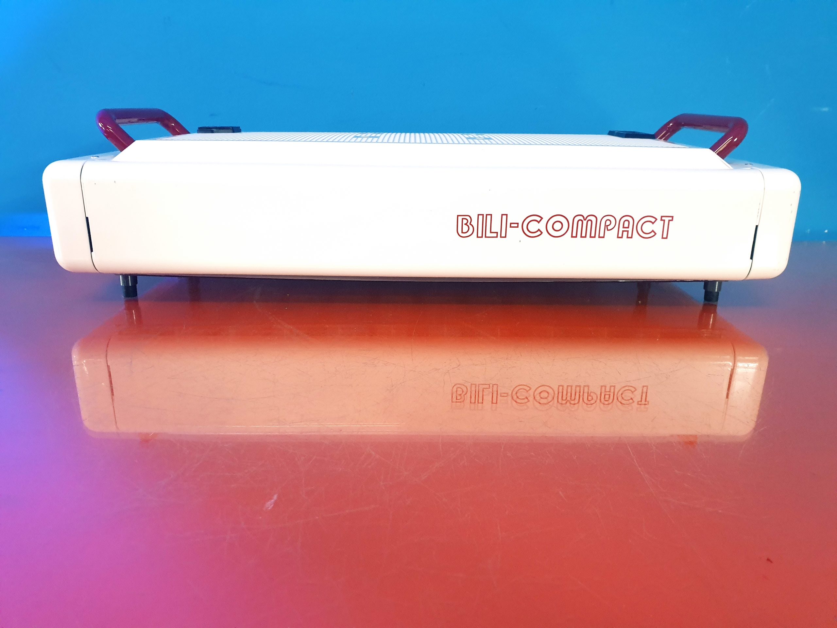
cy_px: 314
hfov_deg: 67.3
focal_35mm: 26
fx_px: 629
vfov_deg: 53.1
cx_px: 418
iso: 320
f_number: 2.4
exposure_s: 1/50
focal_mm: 4.3
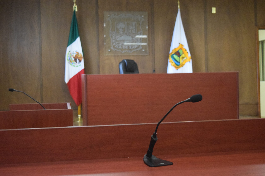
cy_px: 88
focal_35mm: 57
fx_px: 420
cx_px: 132
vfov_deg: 23.8
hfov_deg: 35.1
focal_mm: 38
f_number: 4.8
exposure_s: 1/60
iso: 4500
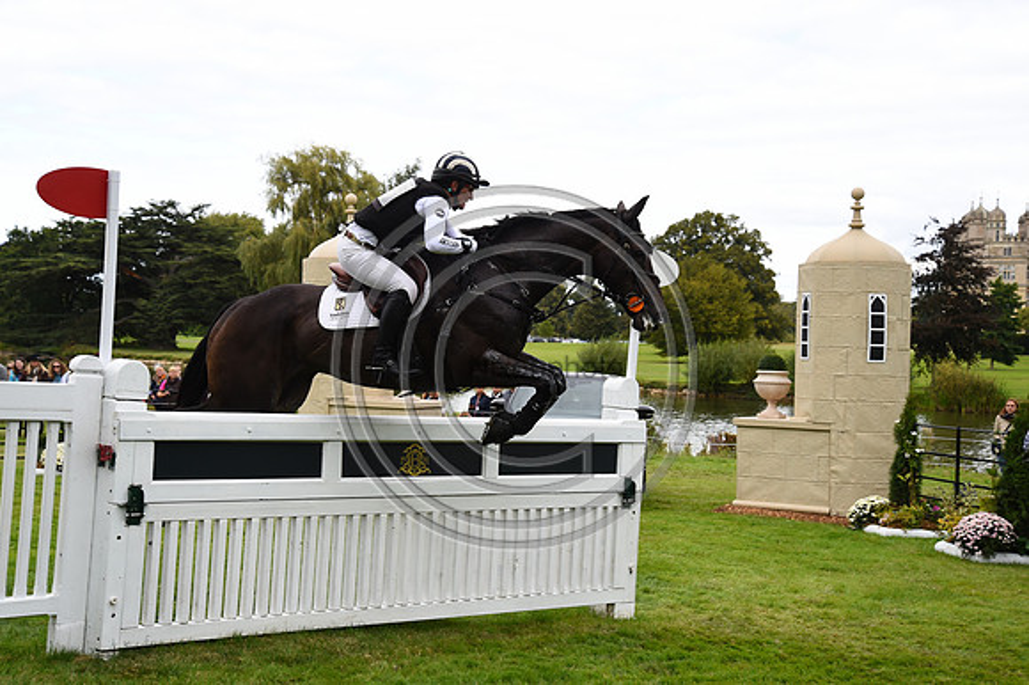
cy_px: 342
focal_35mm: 52
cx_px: 514
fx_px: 1485
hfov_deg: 38.2
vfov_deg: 26.0
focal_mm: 52
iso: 900
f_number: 5.6
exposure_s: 1/1250
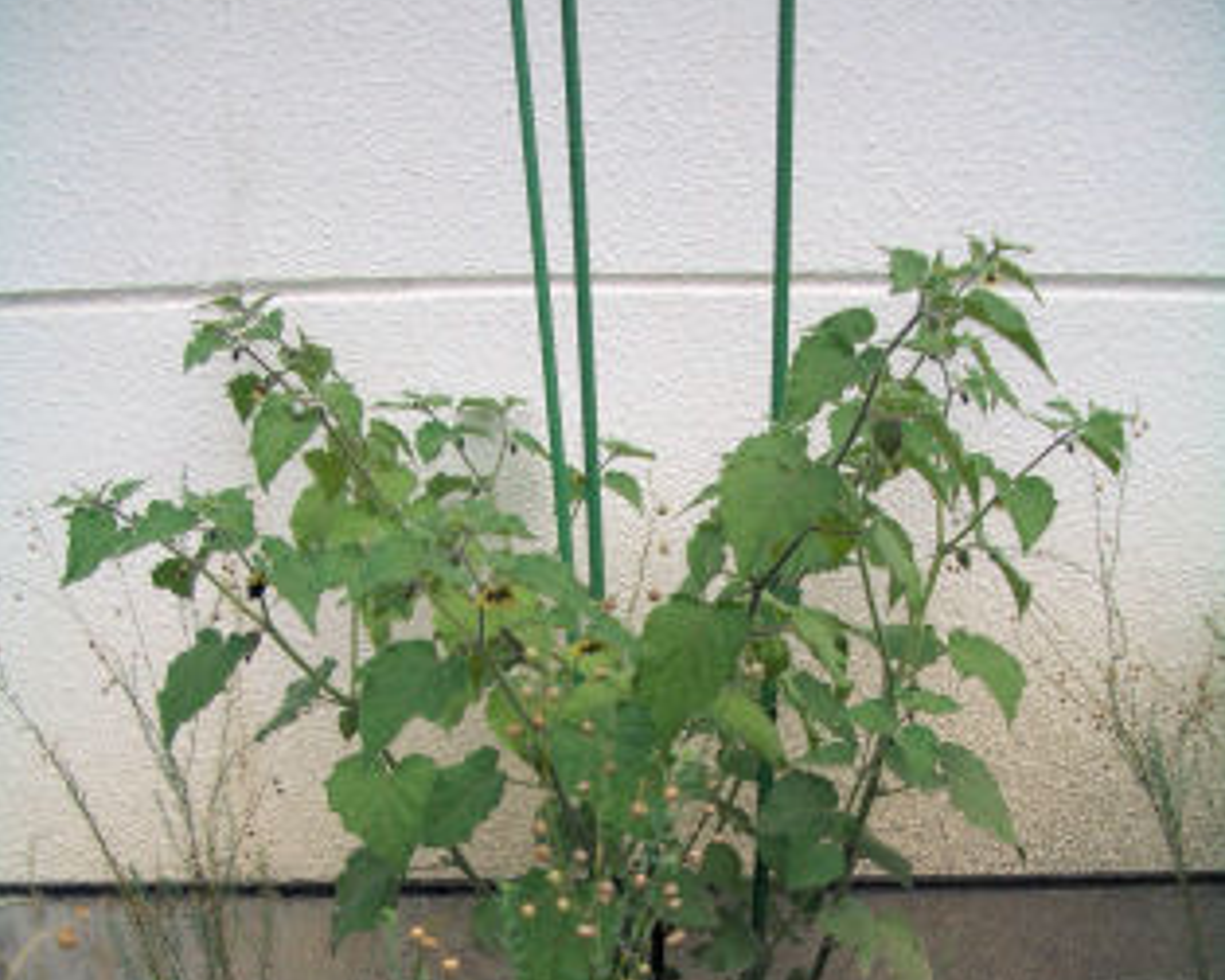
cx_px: 614
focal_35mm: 46
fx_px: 1667
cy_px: 730
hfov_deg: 40.3
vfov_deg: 32.2
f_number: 2.6
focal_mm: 5.8
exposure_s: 1/400
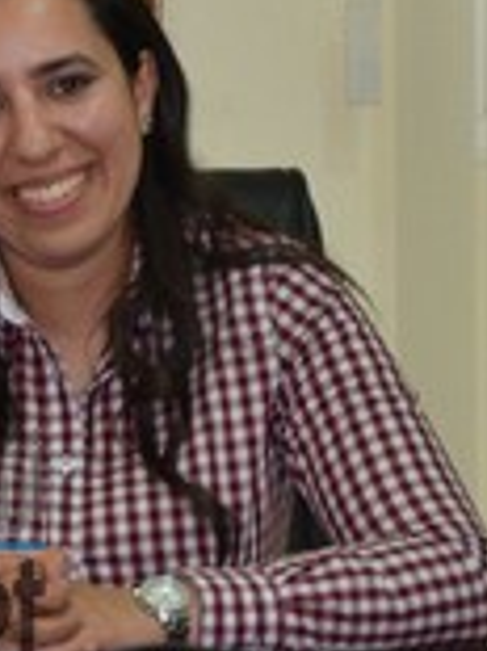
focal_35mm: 506
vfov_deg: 3.9
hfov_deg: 2.9
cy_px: -105
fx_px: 9504
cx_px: -223
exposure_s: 1/60
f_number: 5.6
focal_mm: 85
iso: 800
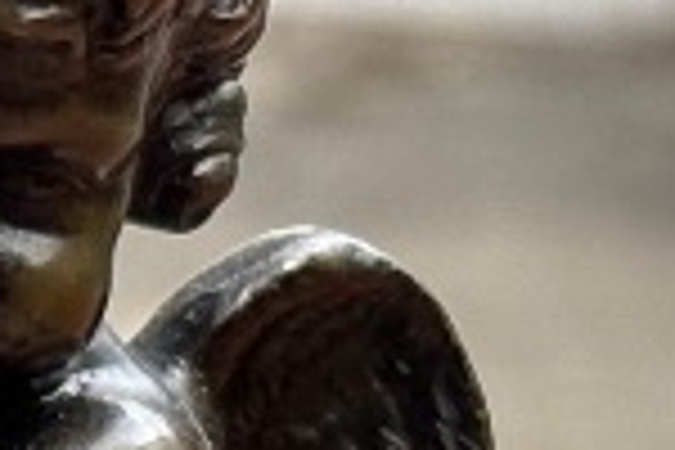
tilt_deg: -20.6
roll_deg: +1.5
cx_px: -774
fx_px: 8099
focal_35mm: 432
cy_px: 1498
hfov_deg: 4.7
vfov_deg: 3.1
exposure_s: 1/267
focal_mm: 5.96
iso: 40
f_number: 1.6
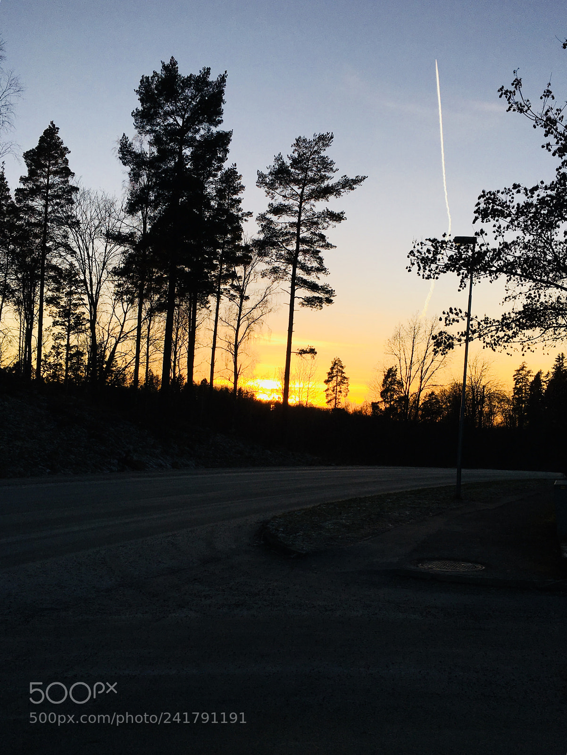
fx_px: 633
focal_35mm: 29
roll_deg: +0.4
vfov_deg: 61.6
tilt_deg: +2.4
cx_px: 284
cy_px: 378
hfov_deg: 48.3
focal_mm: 4.15
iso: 25
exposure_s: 1/1040
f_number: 2.2
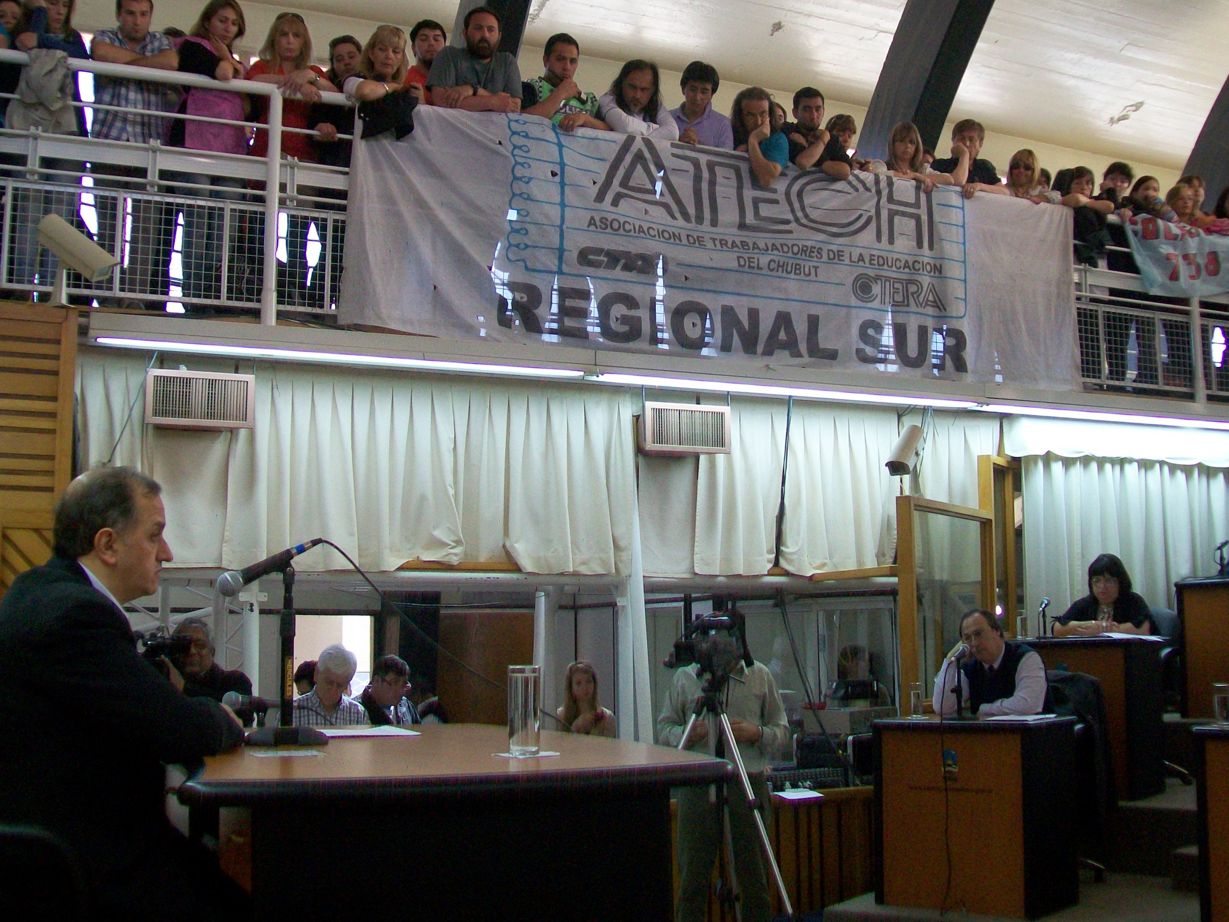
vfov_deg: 39.7
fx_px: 1278
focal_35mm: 36
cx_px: 614
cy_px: 461
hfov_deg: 51.4
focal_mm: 6
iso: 97
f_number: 2.7
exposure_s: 1/60
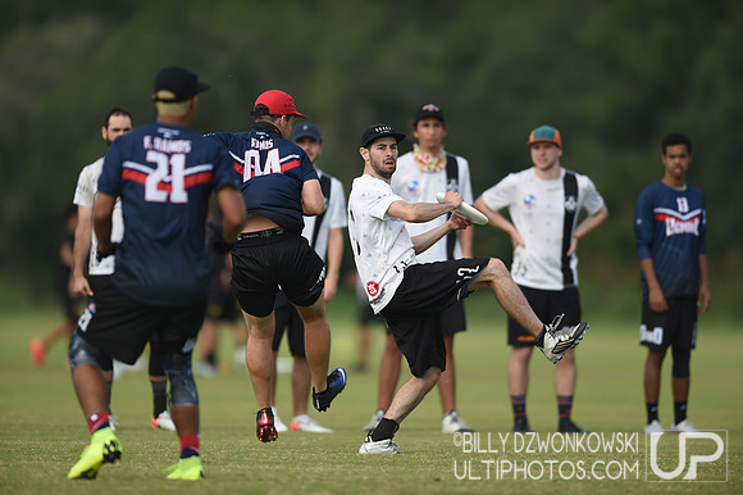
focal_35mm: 400
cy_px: 248
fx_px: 8251
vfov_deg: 3.4
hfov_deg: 5.2
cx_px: 372
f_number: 2.8
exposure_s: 1/2000
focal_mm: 400
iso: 160
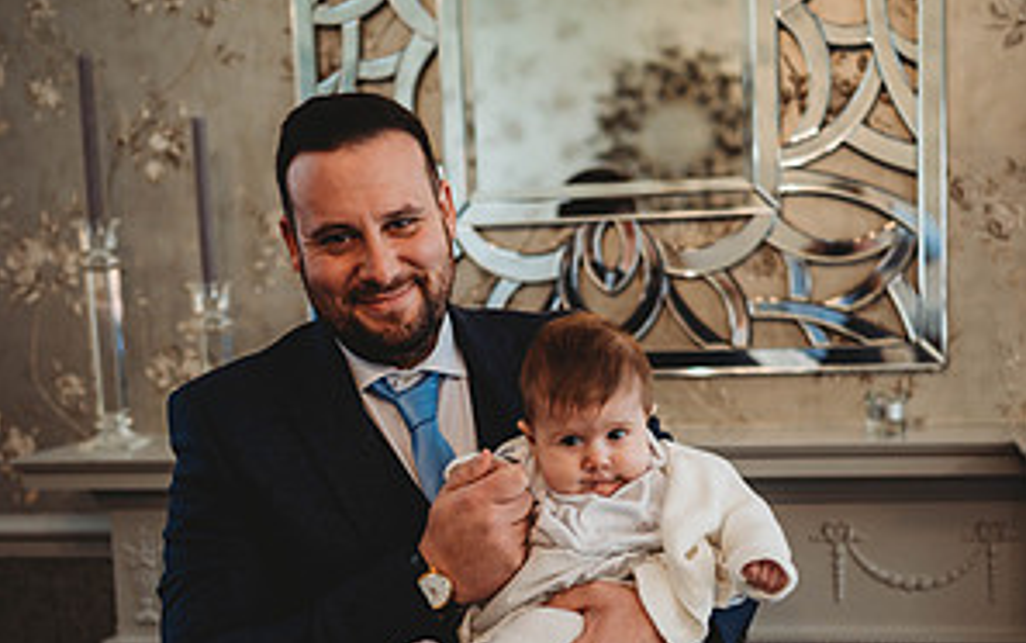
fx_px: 1511
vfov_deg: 23.9
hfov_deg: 37.5
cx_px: 513
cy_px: 436
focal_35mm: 54
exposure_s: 1/160
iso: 1250
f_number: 1.8
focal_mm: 35
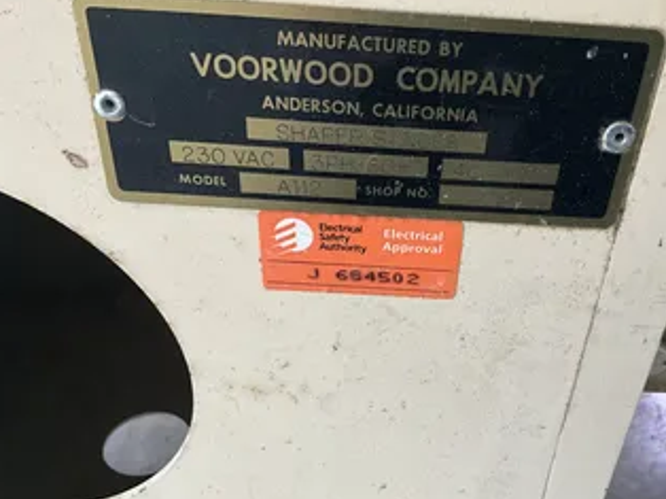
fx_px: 711
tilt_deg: -37.2
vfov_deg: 38.5
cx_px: 411
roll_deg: -6.2
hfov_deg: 49.7
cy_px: 295
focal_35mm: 37
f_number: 1.8
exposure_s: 1/60
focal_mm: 3
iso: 160
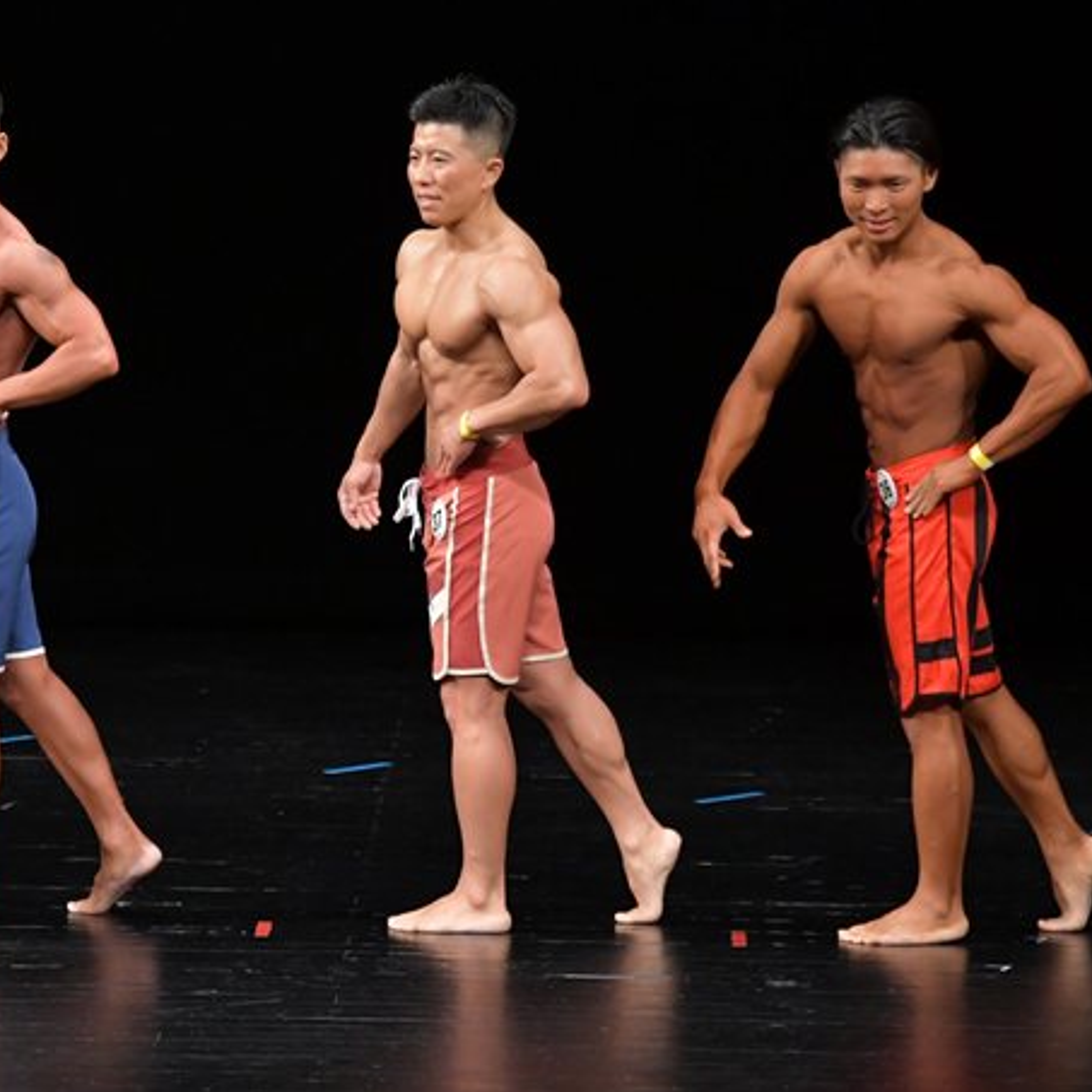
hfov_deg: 5.0
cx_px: 257
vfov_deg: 5.0
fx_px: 12456
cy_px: 492
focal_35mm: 349
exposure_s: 1/400
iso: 3200
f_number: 5.6
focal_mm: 160
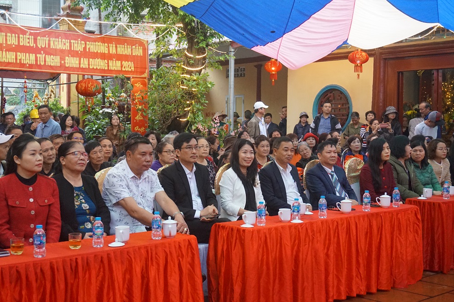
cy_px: 151
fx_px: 605
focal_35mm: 48
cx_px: 227
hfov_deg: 41.1
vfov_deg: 28.0
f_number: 5
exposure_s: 1/160
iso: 3200
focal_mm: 32
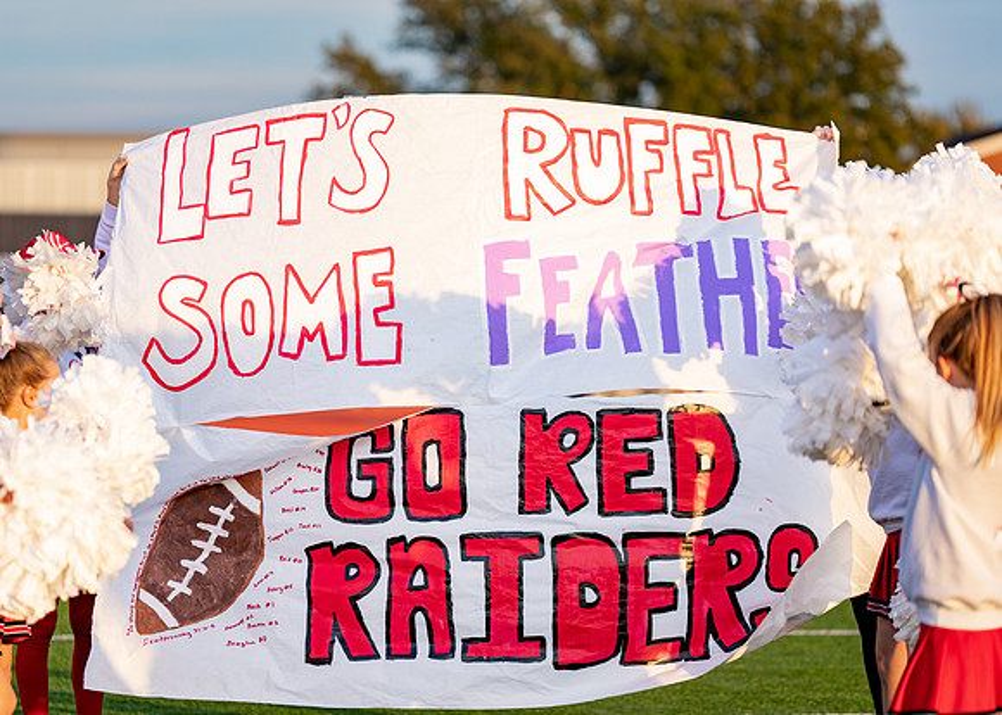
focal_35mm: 160
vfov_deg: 9.0
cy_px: 358
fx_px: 4561
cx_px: 501
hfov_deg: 12.5
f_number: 2.8
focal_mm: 153
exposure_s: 1/1000
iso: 200
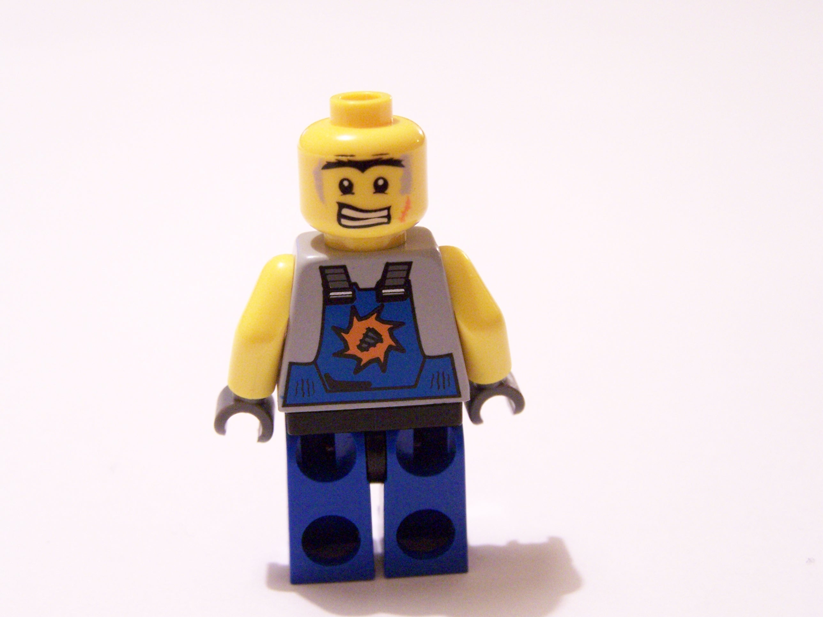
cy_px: 308
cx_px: 412
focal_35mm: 64
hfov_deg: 30.3
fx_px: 1522
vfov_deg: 22.9
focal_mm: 10.7
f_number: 3.2
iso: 400
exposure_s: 1/10
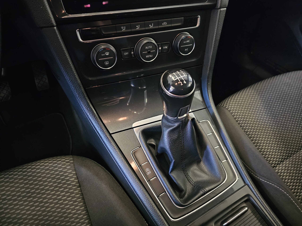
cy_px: 113
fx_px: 201
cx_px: 151
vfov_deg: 58.9
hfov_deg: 73.9
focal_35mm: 23
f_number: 1.7
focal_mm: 6.3
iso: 1600
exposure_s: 1/24
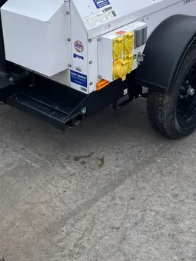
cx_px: 93
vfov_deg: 33.4
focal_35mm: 56
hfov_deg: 26.1
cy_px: 54
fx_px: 423
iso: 32
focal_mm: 4.25
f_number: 1.8
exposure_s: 1/122
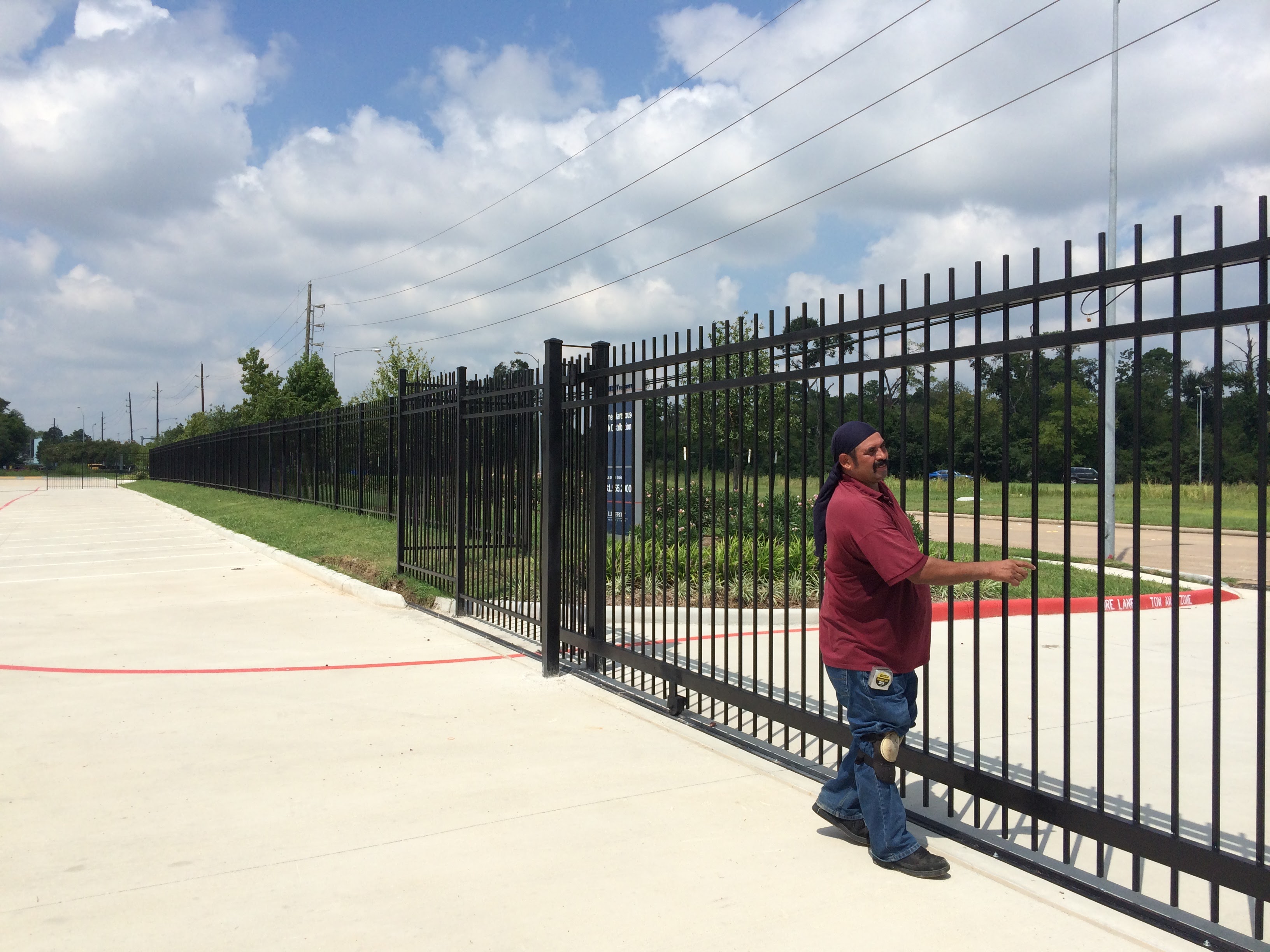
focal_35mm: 30
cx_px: 635
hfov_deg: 60.0
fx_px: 1101
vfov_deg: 46.8
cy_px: 476
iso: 40
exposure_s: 1/4115
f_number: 2.2
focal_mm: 4.12
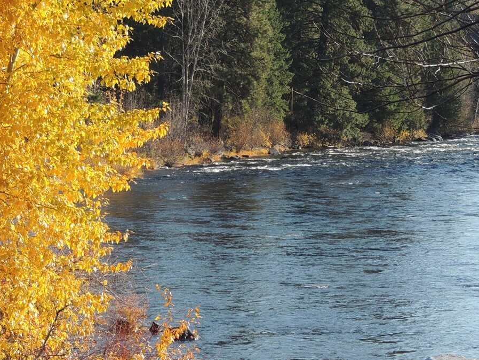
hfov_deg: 10.6
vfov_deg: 7.9
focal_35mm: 187
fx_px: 2588
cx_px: 227
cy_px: 286
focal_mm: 18.7
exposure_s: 1/320
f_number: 4.2
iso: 100
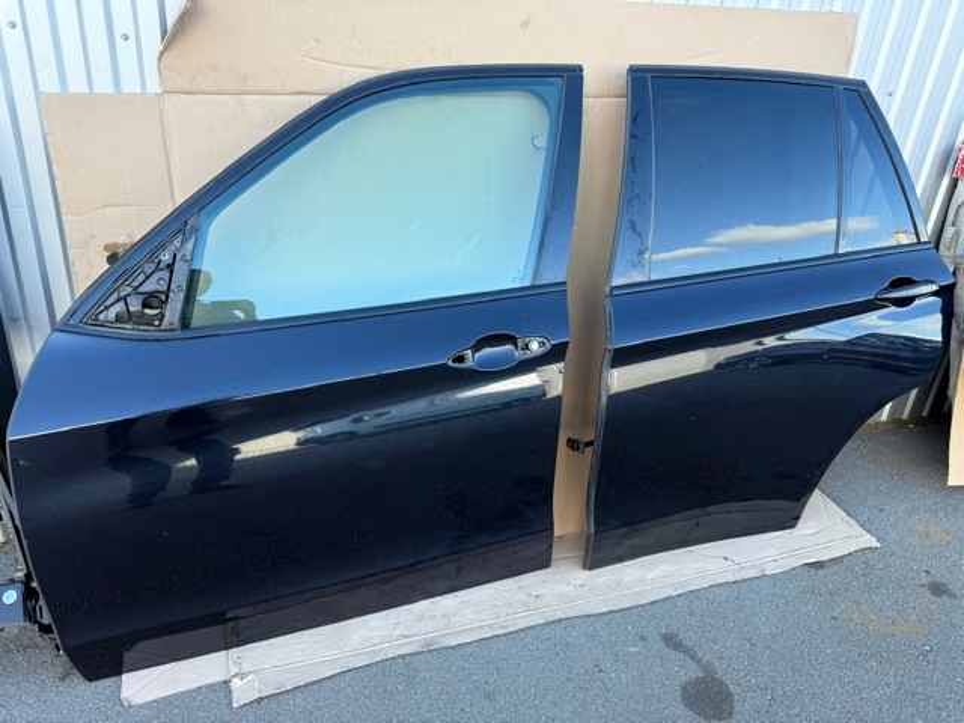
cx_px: 482
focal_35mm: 24
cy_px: 362
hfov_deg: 71.6
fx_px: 668
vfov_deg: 56.8
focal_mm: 6.76
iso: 80
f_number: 1.78
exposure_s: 1/321
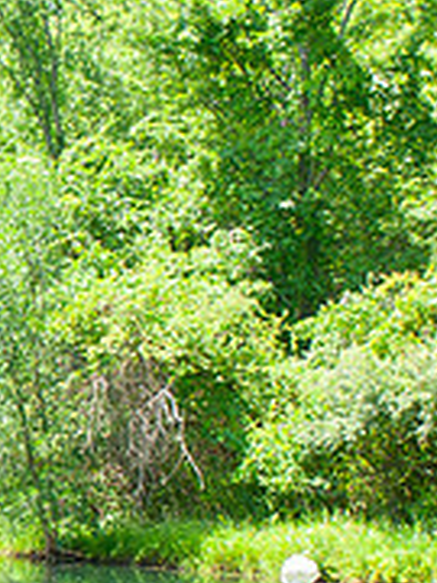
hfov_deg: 11.9
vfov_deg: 17.2
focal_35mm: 114
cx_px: -355
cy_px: 376
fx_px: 1919
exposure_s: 1/160
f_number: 11
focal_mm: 32
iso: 640
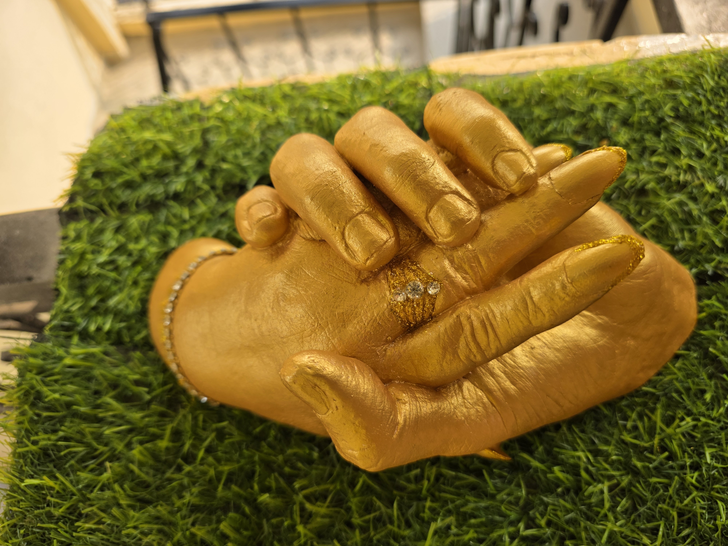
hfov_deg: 73.9
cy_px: 273
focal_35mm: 23
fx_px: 484
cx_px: 364
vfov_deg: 58.9
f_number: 1.7
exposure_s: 1/1668
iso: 80
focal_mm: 6.3
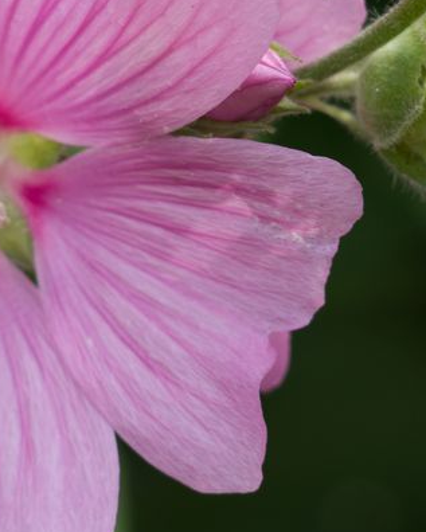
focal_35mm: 752
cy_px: 113
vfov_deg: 2.6
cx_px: 151
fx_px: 11847
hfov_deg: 2.1
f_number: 6.8
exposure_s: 1/500
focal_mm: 248
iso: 560
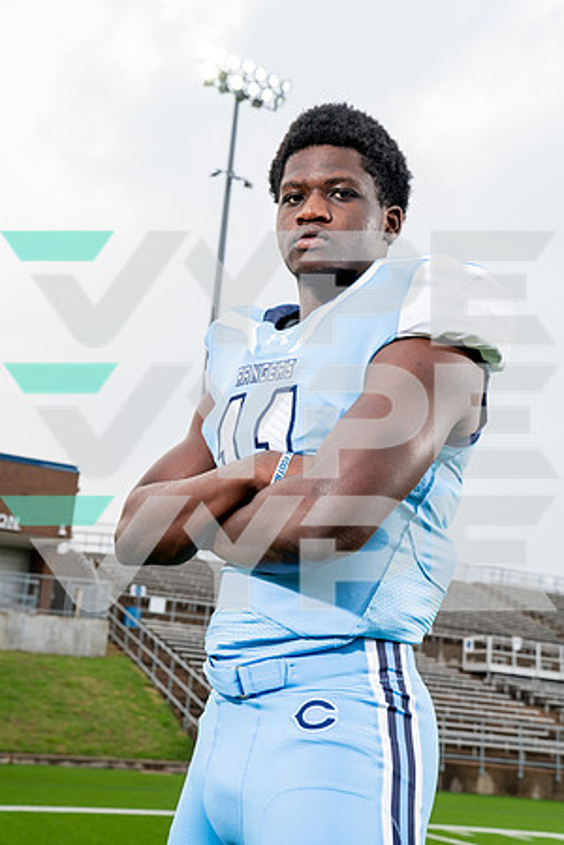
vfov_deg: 44.5
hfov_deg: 30.5
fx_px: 1034
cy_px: 422
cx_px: 282
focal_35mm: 44
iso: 160
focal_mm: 44
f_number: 6.3
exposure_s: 1/250
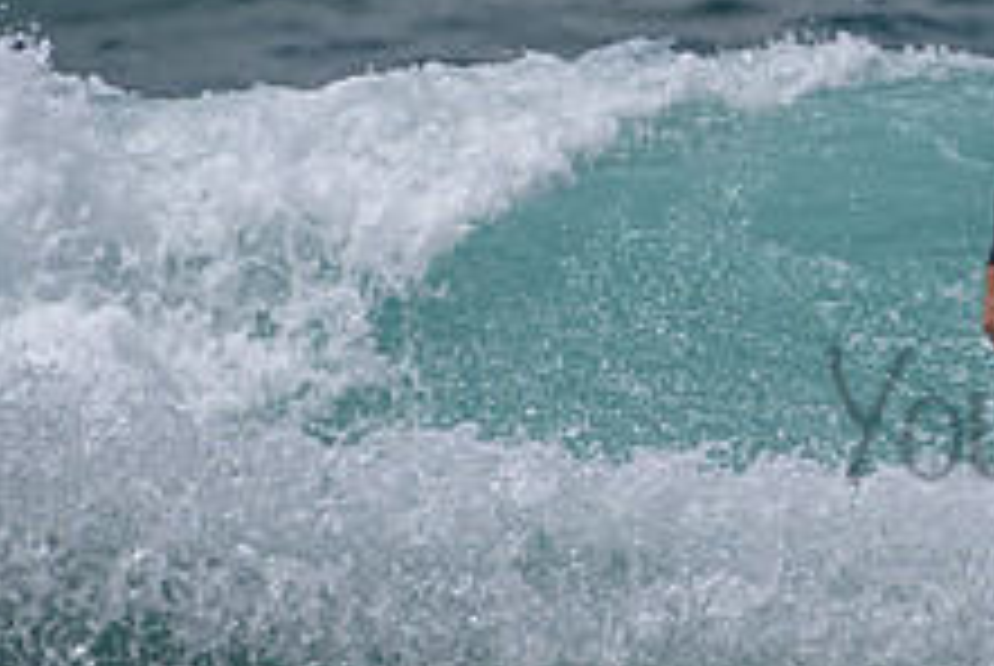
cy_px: 177
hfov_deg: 1.3
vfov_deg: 0.9
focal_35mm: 1610
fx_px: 44512
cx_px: 1365
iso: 72
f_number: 5.6
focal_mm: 500
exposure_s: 1/2000
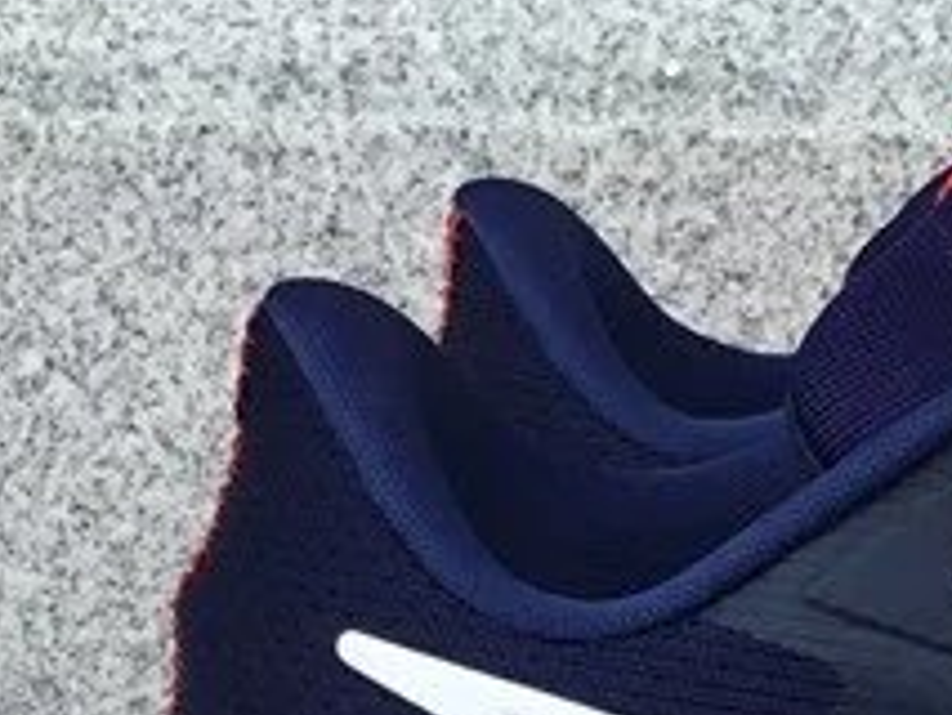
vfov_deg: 10.8
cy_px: 1151
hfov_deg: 14.2
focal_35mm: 131
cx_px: 1381
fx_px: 3605
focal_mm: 3.3
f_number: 2.4
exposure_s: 1/291
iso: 25
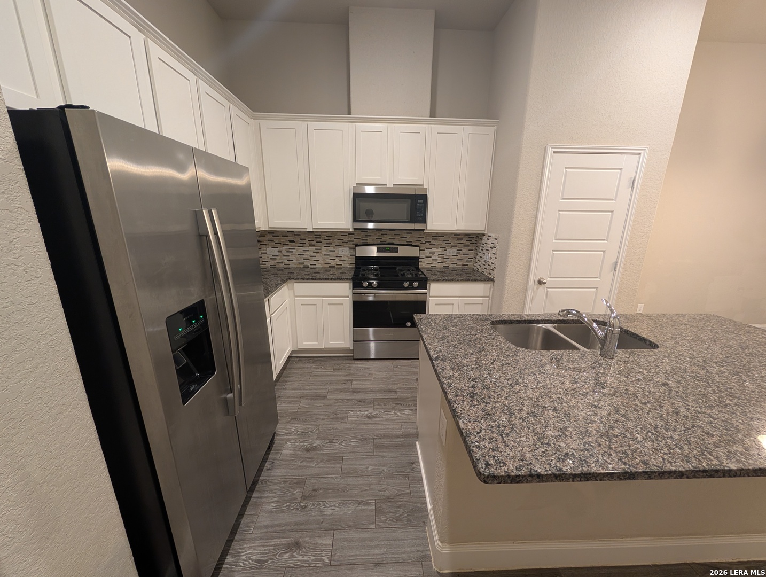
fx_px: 266
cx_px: 383
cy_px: 288
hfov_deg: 110.5
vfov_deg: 94.7
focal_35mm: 12
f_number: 1.7
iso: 144
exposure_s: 1/24
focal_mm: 2.02
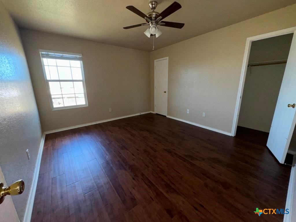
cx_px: 148
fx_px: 120
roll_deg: +0.3
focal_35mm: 14
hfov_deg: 102.1
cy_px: 111
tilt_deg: -14.2
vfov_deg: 85.7
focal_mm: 2.22
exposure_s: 1/79
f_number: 2.2
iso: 80
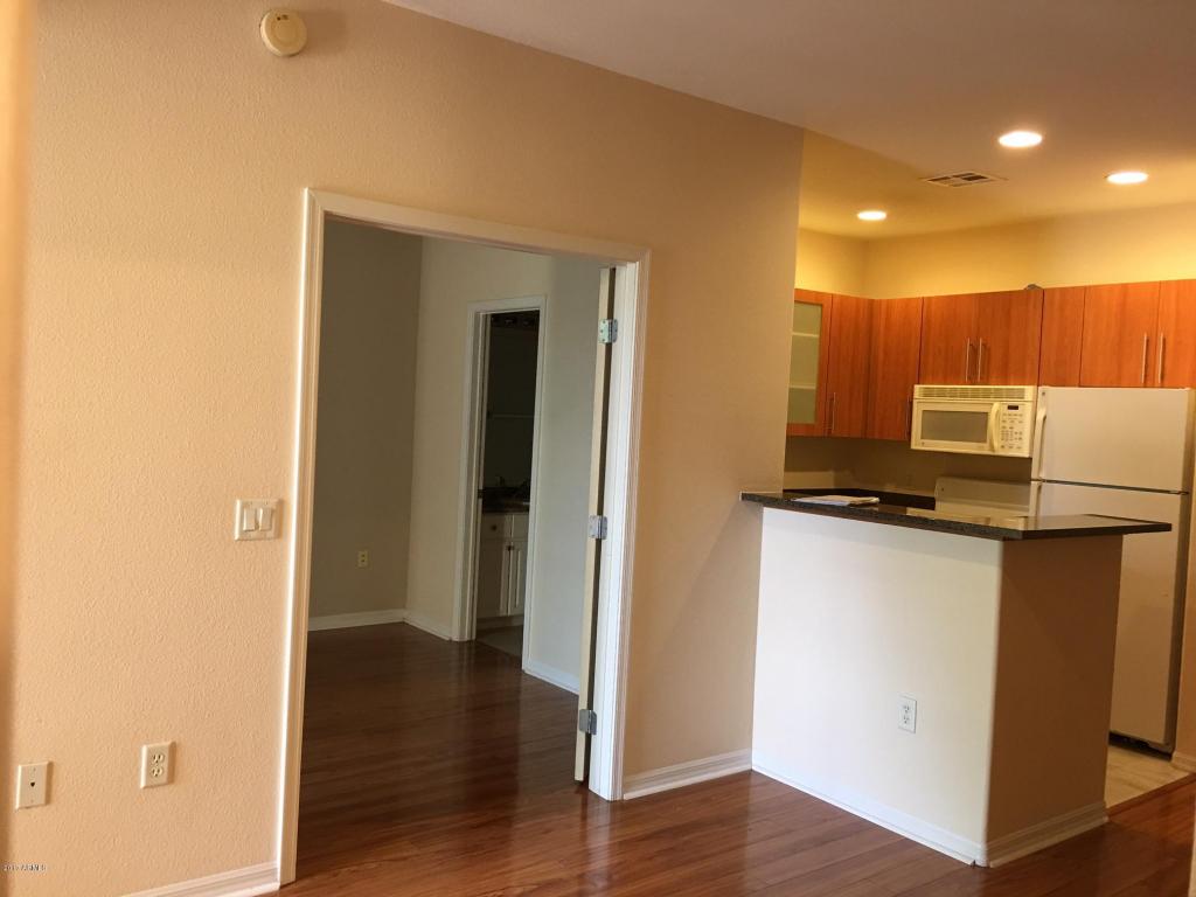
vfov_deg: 48.2
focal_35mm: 29
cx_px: 598
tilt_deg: -1.5
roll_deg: -2.3
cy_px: 448
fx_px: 1002
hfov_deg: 61.7
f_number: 2.2
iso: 64
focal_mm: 4.15
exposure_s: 1/17
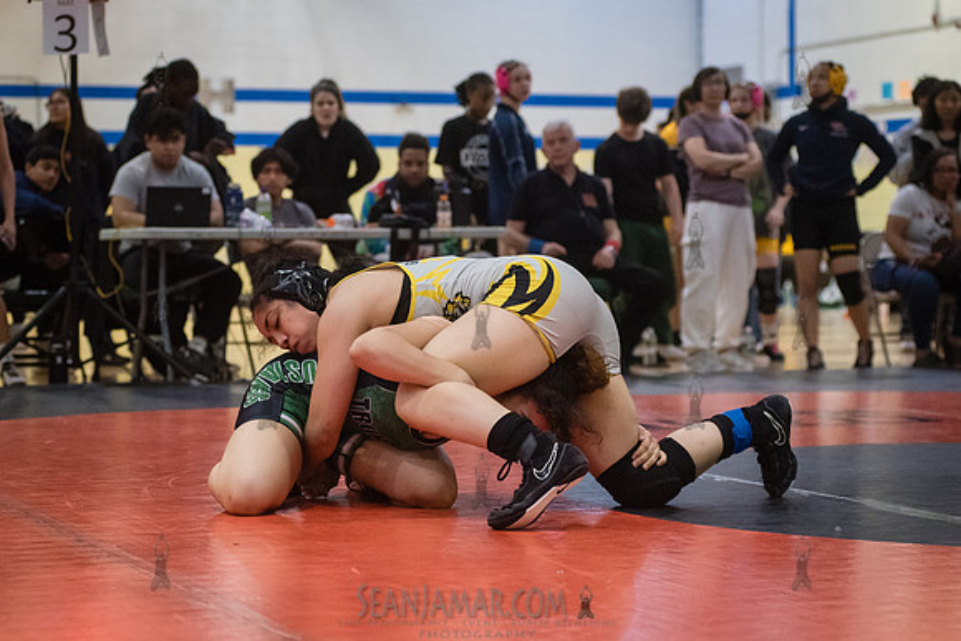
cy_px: 331
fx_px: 2461
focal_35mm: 92
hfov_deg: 22.1
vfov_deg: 14.8
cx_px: 429
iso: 8000
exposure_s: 1/400
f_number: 3.5
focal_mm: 80
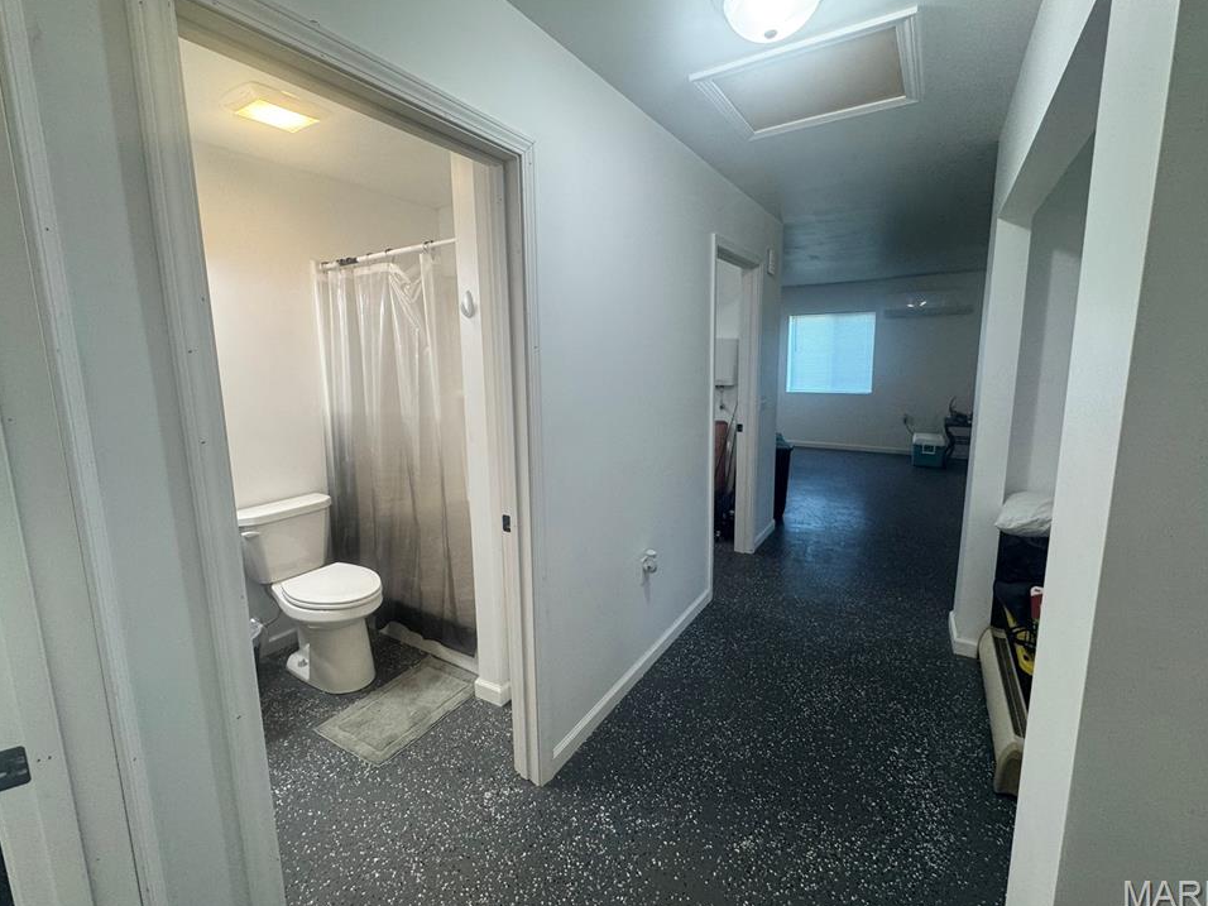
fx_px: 523
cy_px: 436
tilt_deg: -10.2
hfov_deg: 98.2
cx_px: 603
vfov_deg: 81.7
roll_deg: +0.6
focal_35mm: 15
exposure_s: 1/120
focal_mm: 2.22
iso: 160
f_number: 2.2
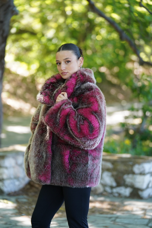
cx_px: 76
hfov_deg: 12.6
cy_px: 114
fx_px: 690
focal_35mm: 109
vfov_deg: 18.8
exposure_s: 1/320
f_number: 2.8
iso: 500
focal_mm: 109
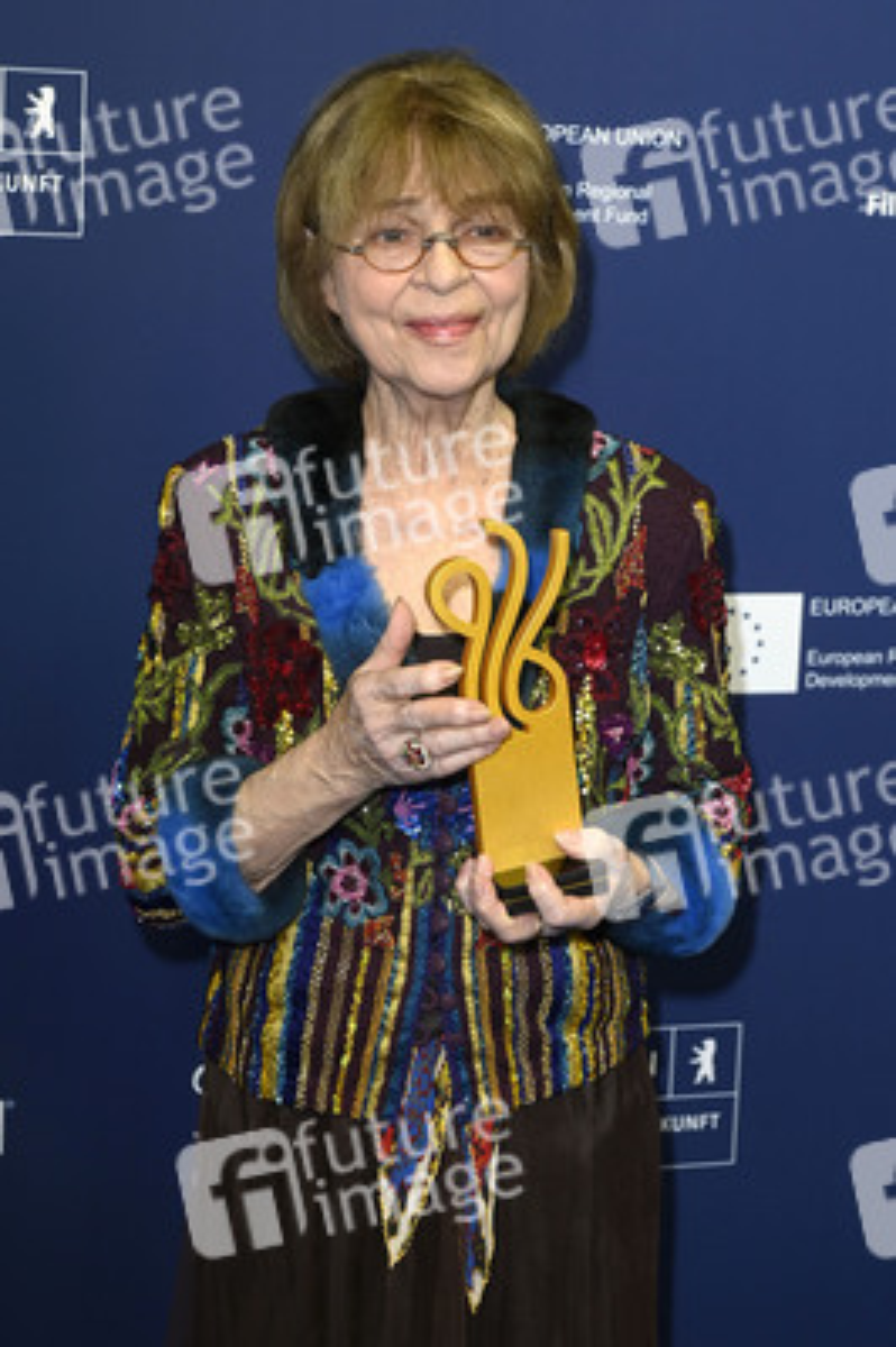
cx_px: 448
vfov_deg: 28.9
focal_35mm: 70
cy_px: 674
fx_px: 2618
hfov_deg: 19.4
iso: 1000
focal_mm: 70
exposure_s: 1/250
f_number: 5.6
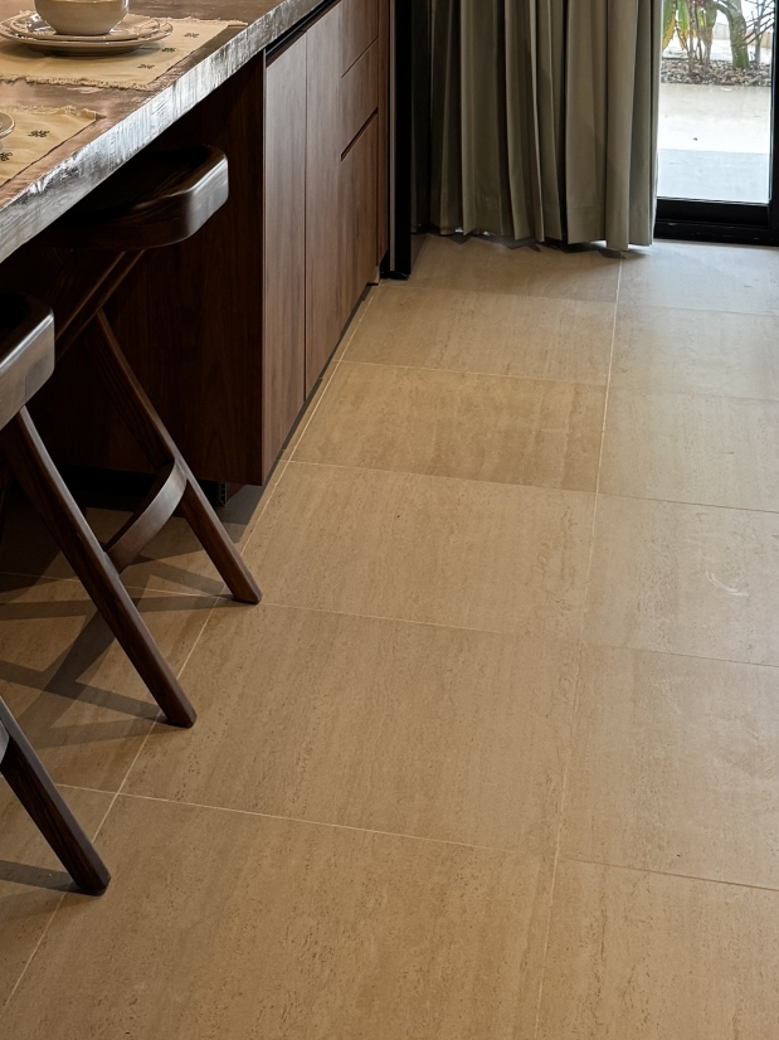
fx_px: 1861
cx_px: 154
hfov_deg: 23.3
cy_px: -52
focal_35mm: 62
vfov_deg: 28.8
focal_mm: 6.76
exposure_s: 1/60
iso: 200
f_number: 1.78
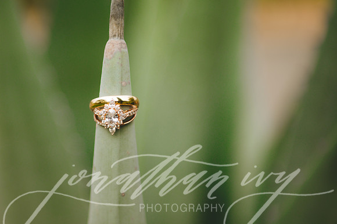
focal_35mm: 94
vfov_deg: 14.6
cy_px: 128
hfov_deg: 21.7
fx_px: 877
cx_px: 122
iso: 125
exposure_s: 1/640
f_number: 2.8
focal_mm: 70
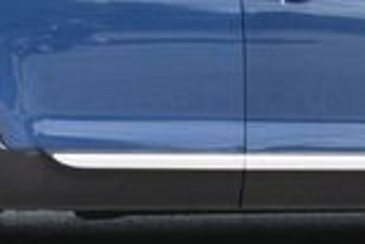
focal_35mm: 200
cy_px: -99
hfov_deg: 10.3
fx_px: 2030
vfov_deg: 6.8
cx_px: 209
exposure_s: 1/250
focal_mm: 24
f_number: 8
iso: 180
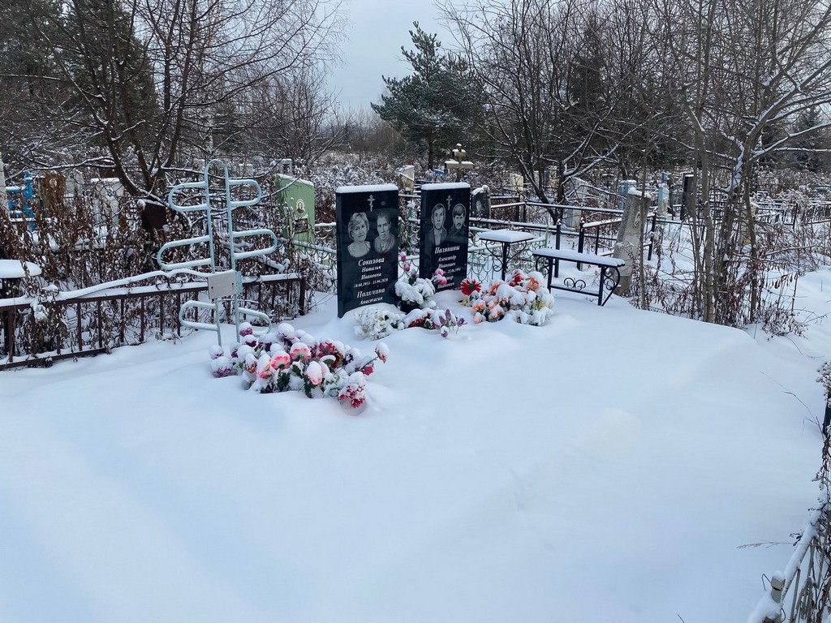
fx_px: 624
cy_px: 312
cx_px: 416
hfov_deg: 67.3
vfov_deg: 53.1
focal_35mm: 26
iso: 32
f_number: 1.8
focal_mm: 4.25
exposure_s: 1/1565
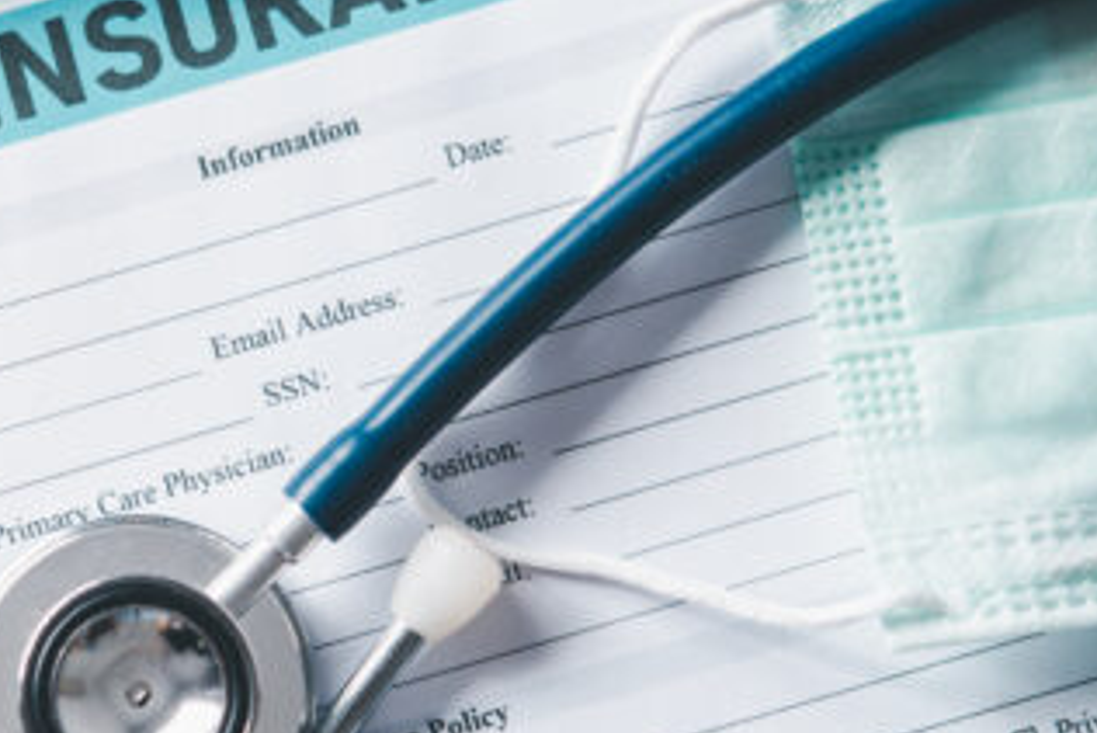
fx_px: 4451
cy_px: 526
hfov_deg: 13.9
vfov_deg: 9.4
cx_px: 87
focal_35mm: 146
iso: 200
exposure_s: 1/80
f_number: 4
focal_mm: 60
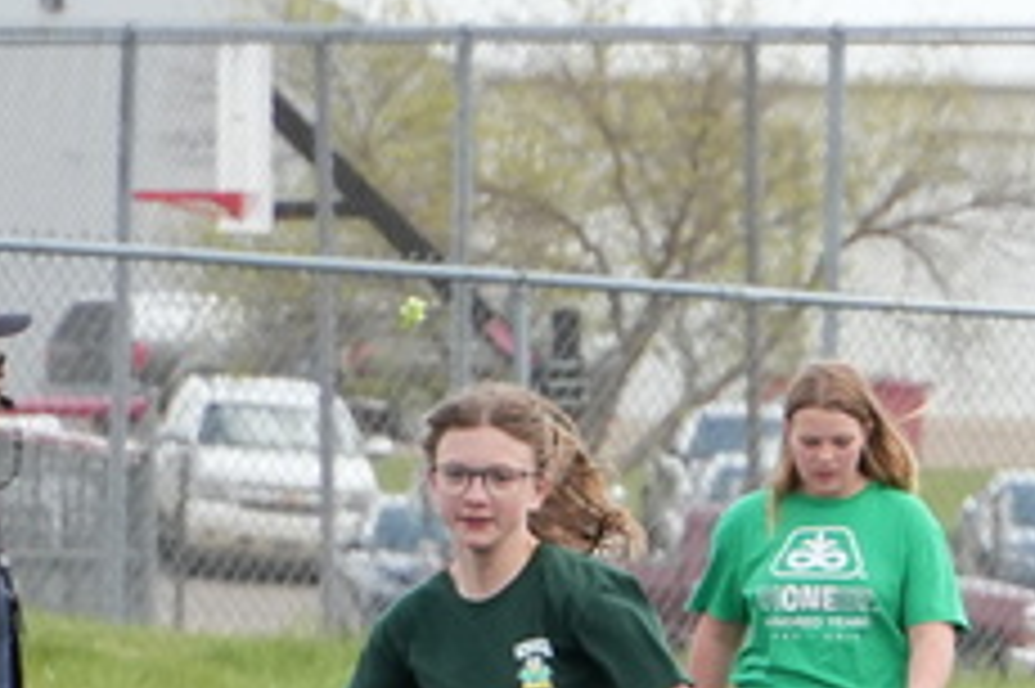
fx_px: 25948
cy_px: 1010
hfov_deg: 2.3
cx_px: 1638
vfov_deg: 1.5
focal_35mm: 903
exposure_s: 1/1600
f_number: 5.6
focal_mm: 135
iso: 1000
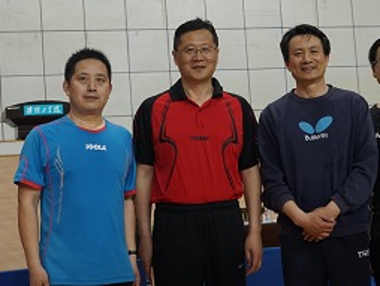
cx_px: 223
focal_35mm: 85
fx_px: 934
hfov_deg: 23.0
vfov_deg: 17.3
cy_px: 83
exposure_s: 1/160
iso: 1000
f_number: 4.5
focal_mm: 45
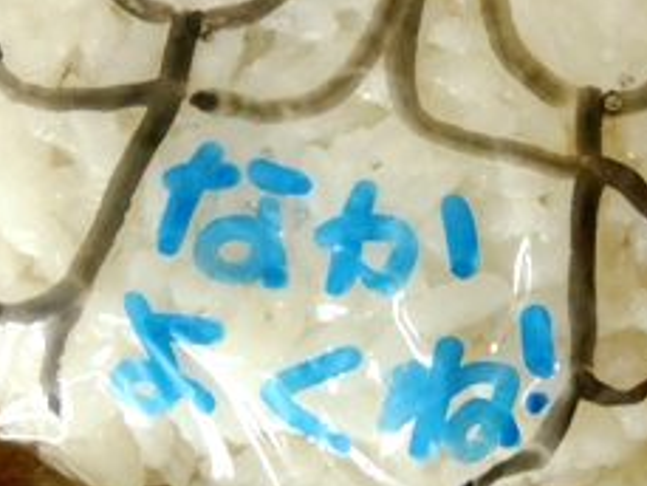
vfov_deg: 21.1
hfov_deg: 28.1
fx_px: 1290
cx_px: 366
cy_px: 107
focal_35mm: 69
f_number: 4.7
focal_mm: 6.64
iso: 400
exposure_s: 1/20
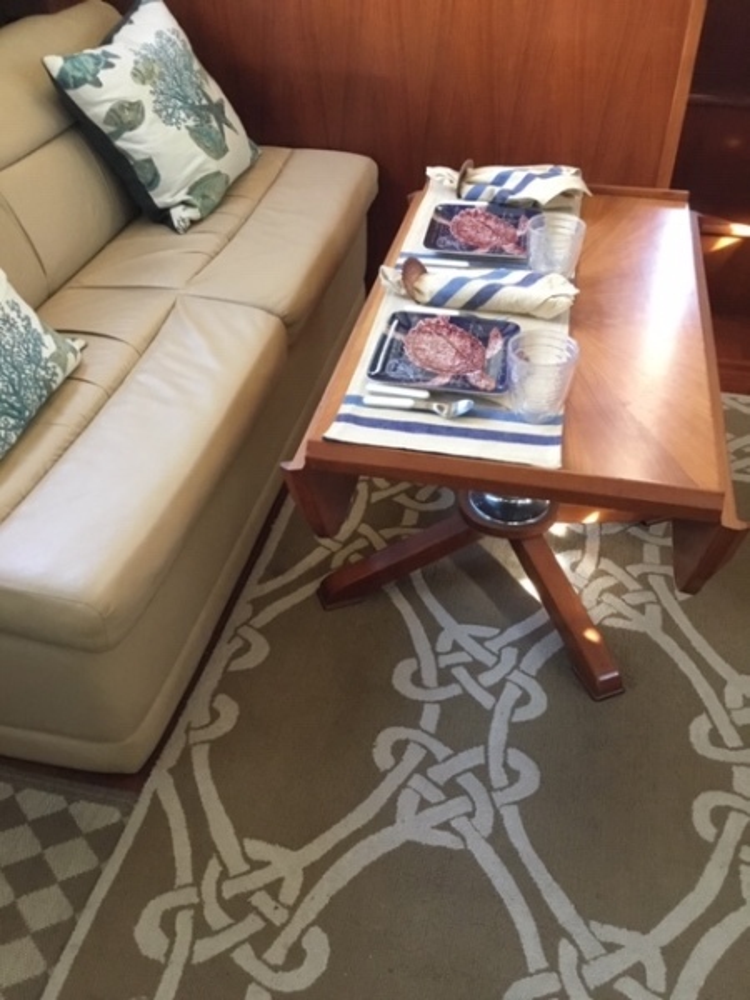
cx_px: 375
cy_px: 500
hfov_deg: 45.4
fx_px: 896
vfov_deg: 58.4
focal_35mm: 31
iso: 200
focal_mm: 3.3
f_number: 2.4
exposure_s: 1/30
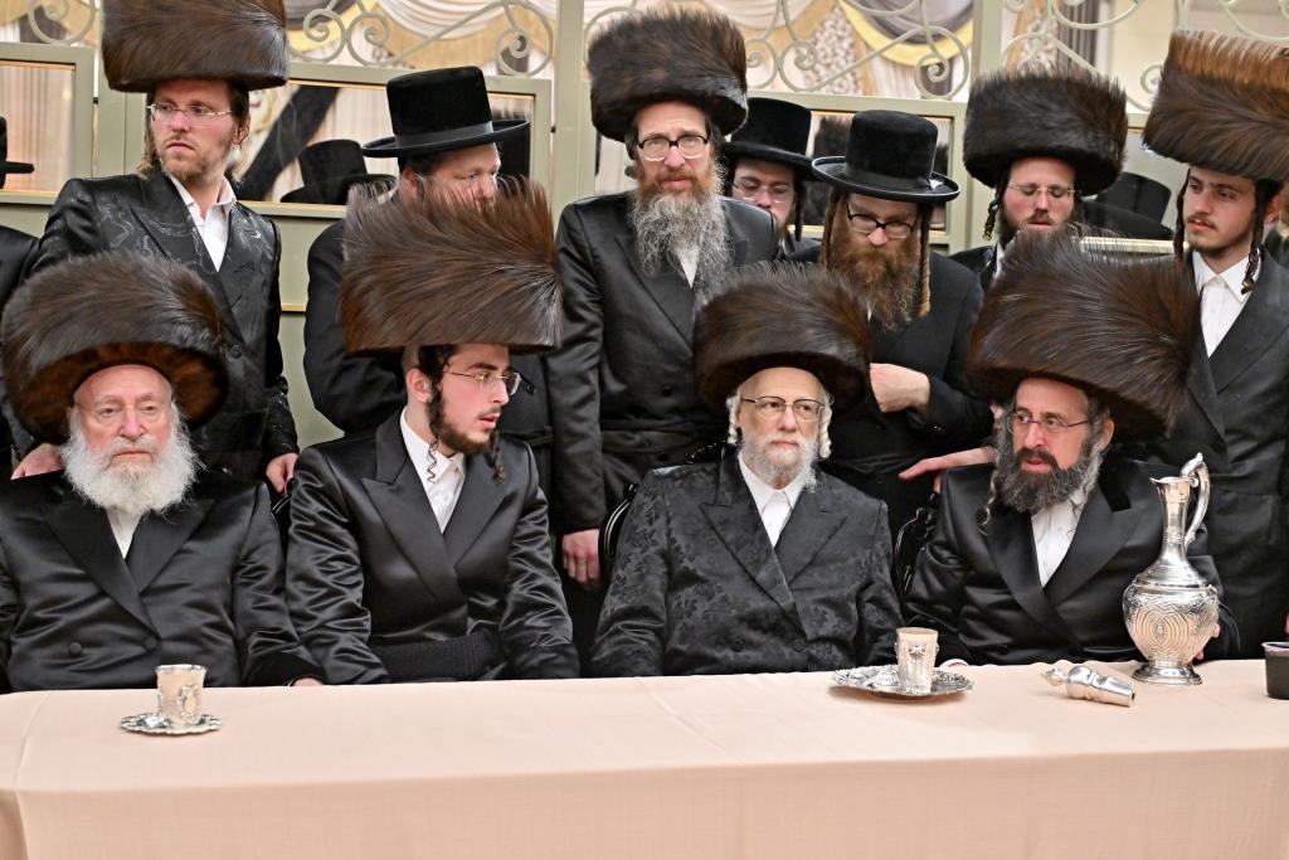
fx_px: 1826
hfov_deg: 38.9
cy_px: 430
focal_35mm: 51
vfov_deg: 26.5
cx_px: 644
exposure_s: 1/250
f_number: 4
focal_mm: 51
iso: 2000
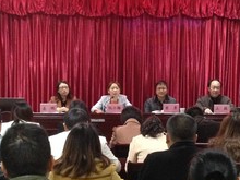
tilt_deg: -4.9
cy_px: 114
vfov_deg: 19.6
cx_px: 117
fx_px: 520
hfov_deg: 26.0
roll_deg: +1.3
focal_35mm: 75
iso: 500
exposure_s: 1/15
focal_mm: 4.12
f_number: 2.4
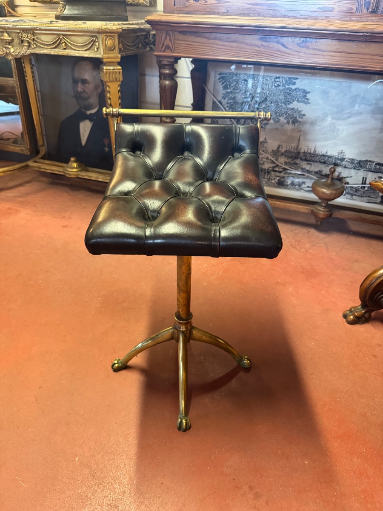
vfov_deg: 71.6
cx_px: 192
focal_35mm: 24
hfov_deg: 56.8
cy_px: 256
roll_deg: -1.8
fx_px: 354
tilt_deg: -32.2
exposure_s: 1/50
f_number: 1.78
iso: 640
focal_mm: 6.76
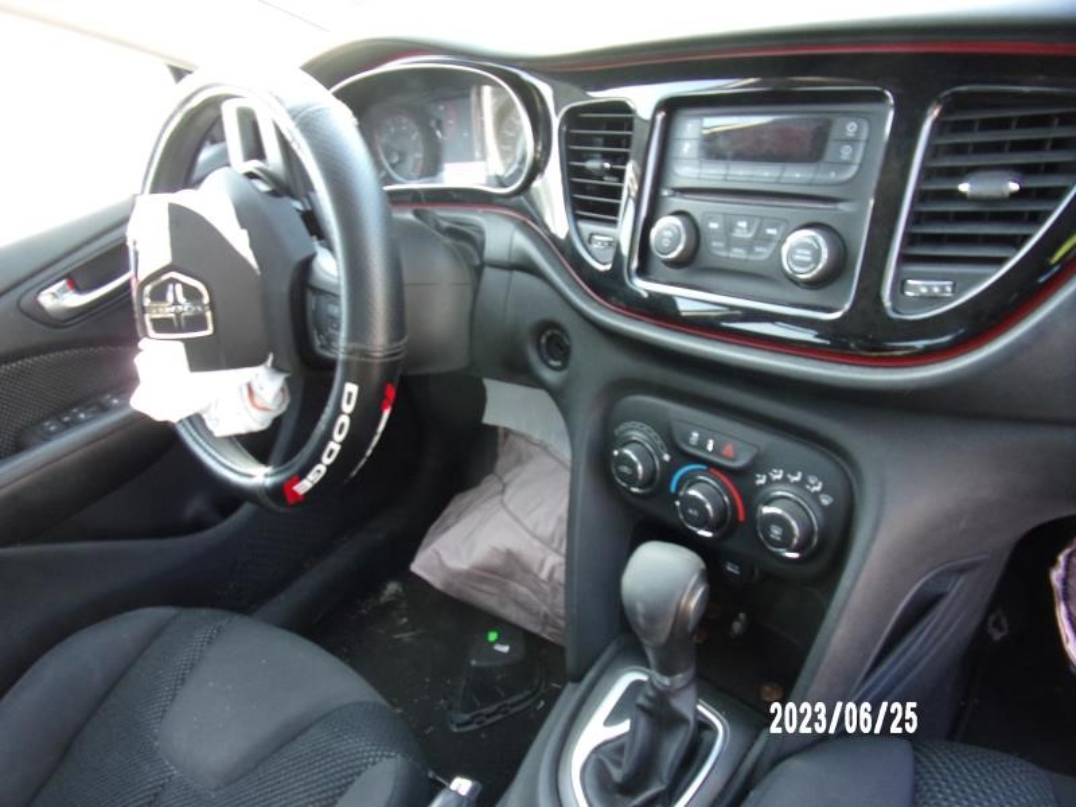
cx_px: 538
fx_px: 746
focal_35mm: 24
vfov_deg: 56.8
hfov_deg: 71.6
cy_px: 404
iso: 152
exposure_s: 1/34
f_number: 3.3
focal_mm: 4.3
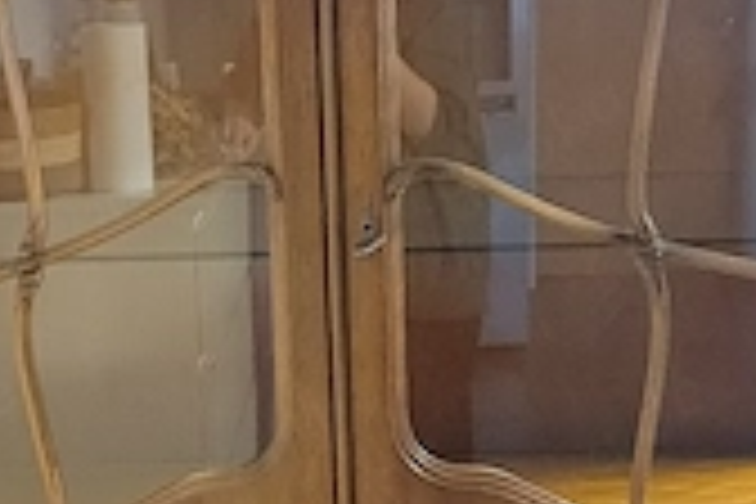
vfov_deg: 21.8
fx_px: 1302
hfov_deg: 32.3
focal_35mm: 62
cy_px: 171
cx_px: 328
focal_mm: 4.65
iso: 1600
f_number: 1.8
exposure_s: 1/17
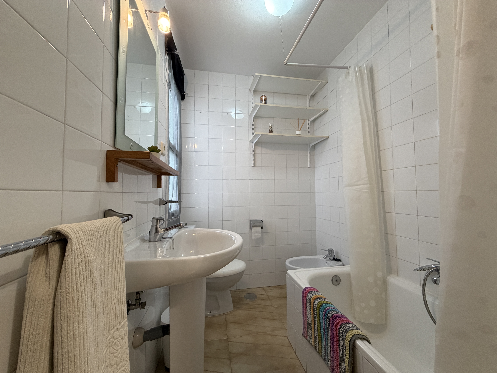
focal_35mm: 14
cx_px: 248
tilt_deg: +1.9
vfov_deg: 85.7
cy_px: 186
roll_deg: +0.1
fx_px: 201
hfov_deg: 102.1
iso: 250
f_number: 2.2
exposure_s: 1/100
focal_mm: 2.22
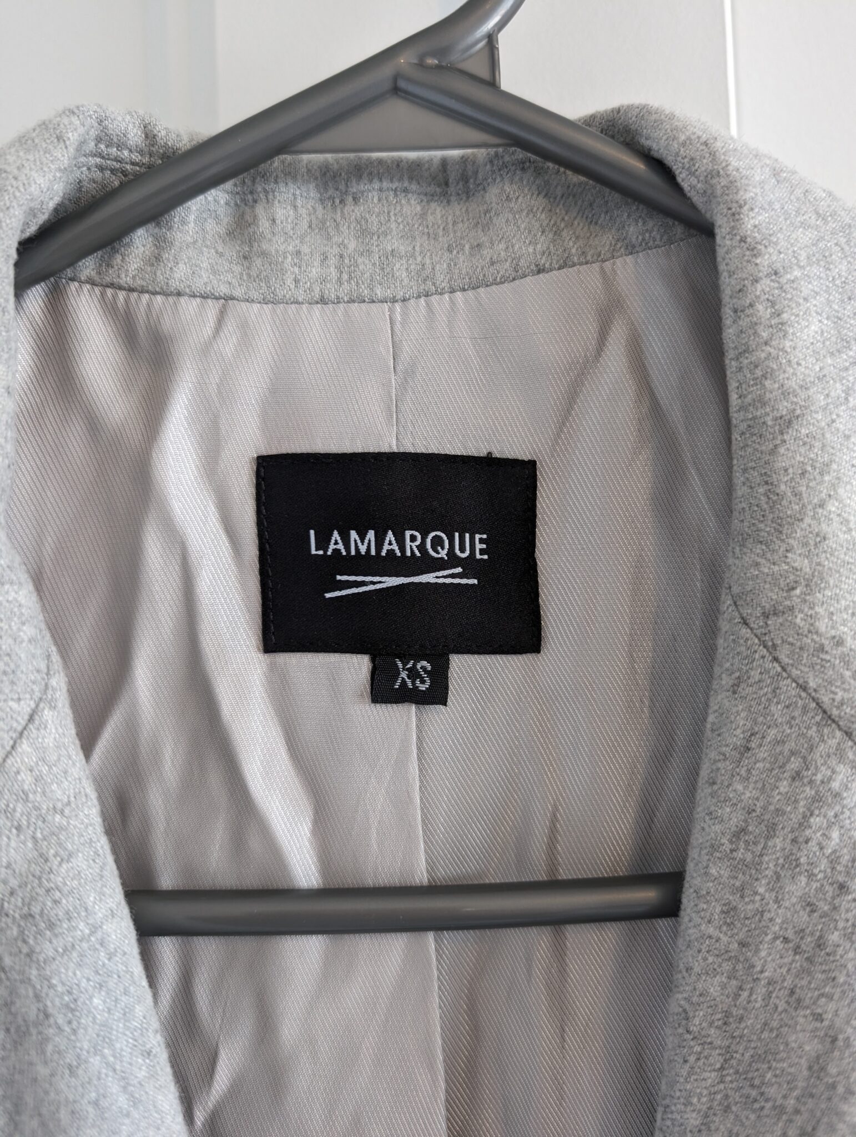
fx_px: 789
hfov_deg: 56.9
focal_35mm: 24
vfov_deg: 71.5
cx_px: 428
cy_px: 568
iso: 164
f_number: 1.68
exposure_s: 1/120
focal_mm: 6.9
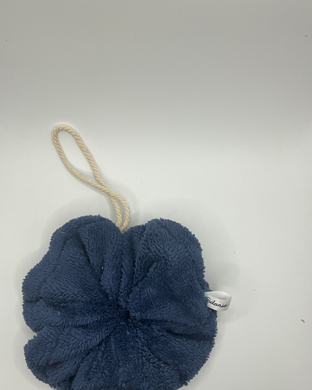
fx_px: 392
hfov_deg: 43.3
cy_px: 228
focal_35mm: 34
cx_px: 148
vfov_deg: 52.6
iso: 20
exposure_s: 1/215
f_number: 1.8
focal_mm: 3
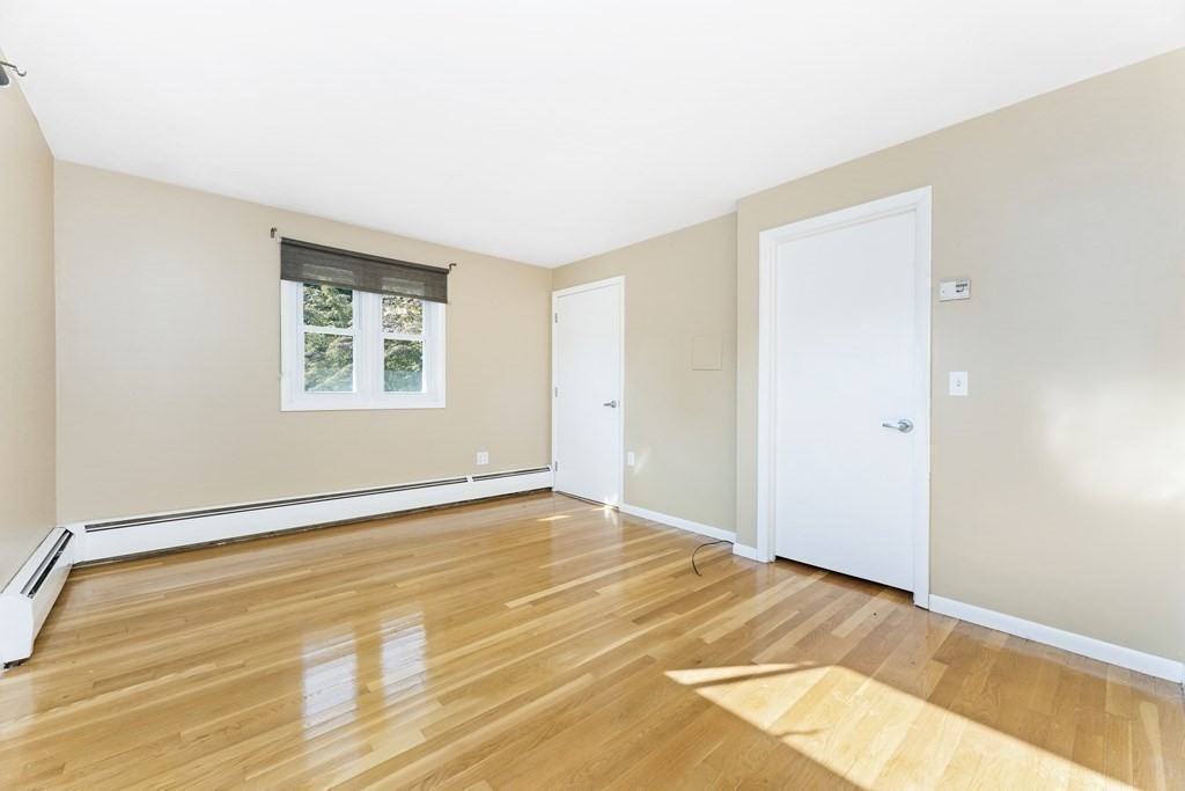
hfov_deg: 104.2
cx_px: 592
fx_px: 461
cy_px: 396
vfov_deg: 81.2
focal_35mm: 14
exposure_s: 1/160
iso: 800
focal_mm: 14
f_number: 5
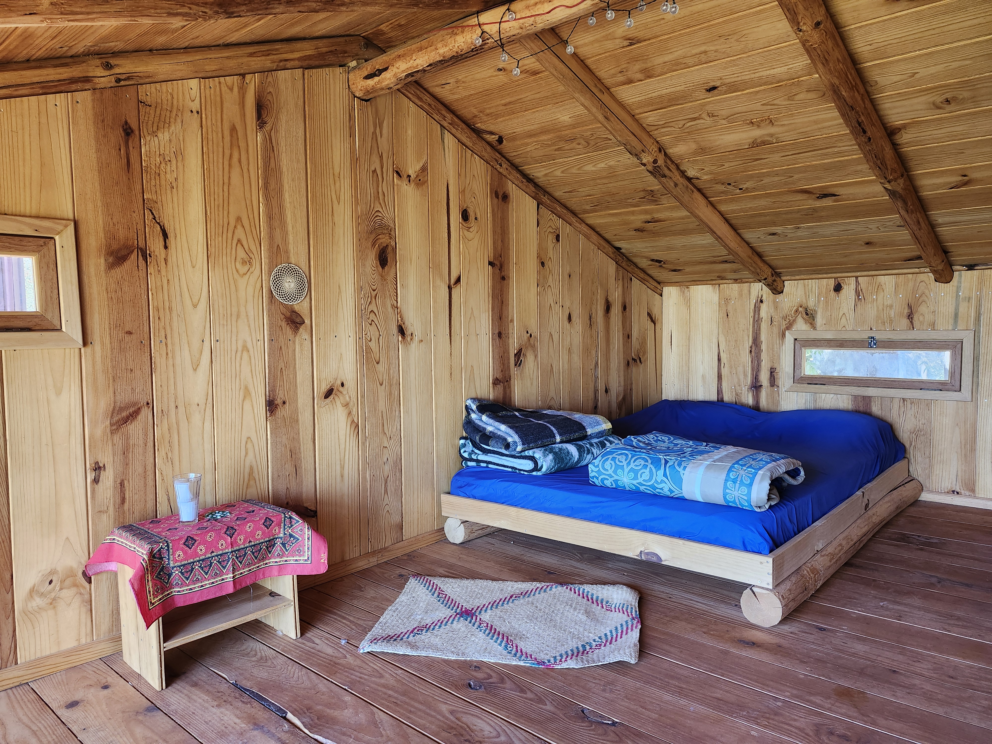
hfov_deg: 73.9
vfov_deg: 58.9
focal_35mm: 23
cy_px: 372
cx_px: 496
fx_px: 659
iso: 400
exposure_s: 1/120
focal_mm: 5.54
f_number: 1.8
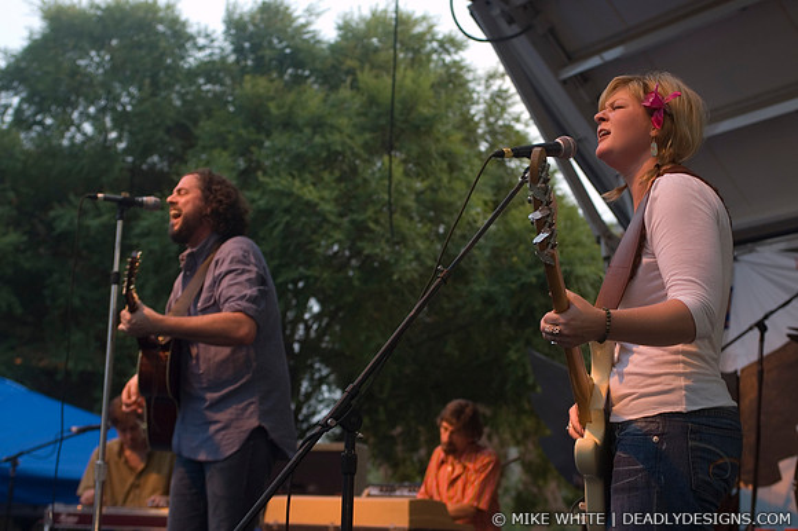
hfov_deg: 30.5
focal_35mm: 66
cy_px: 266
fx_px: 1462
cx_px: 399
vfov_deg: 20.6
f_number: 4
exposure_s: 1/125
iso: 200
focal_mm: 44
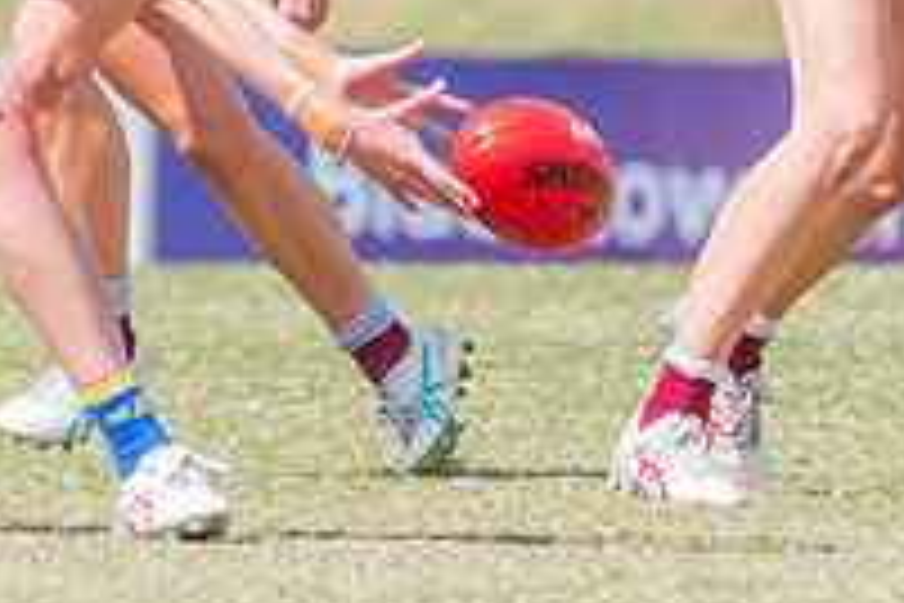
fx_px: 38342
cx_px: 834
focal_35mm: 1527
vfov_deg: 0.9
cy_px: -91
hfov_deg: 1.4
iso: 800
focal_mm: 420
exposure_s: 1/1250
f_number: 10
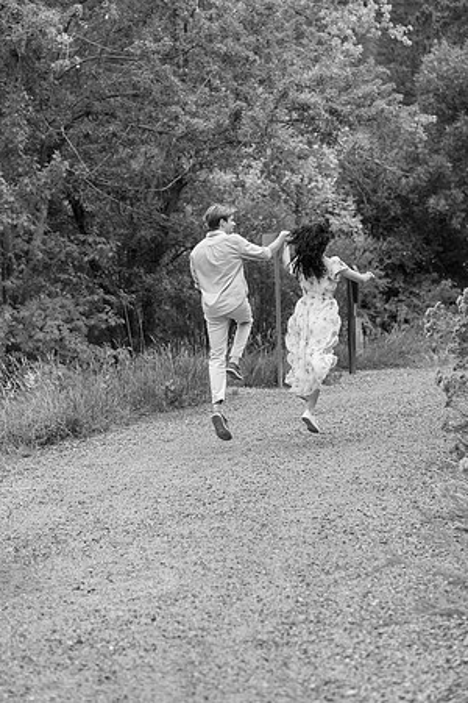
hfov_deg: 16.1
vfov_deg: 23.9
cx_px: 234
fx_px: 1657
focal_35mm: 85
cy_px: 352
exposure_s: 1/250
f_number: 3.5
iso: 250
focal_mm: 85
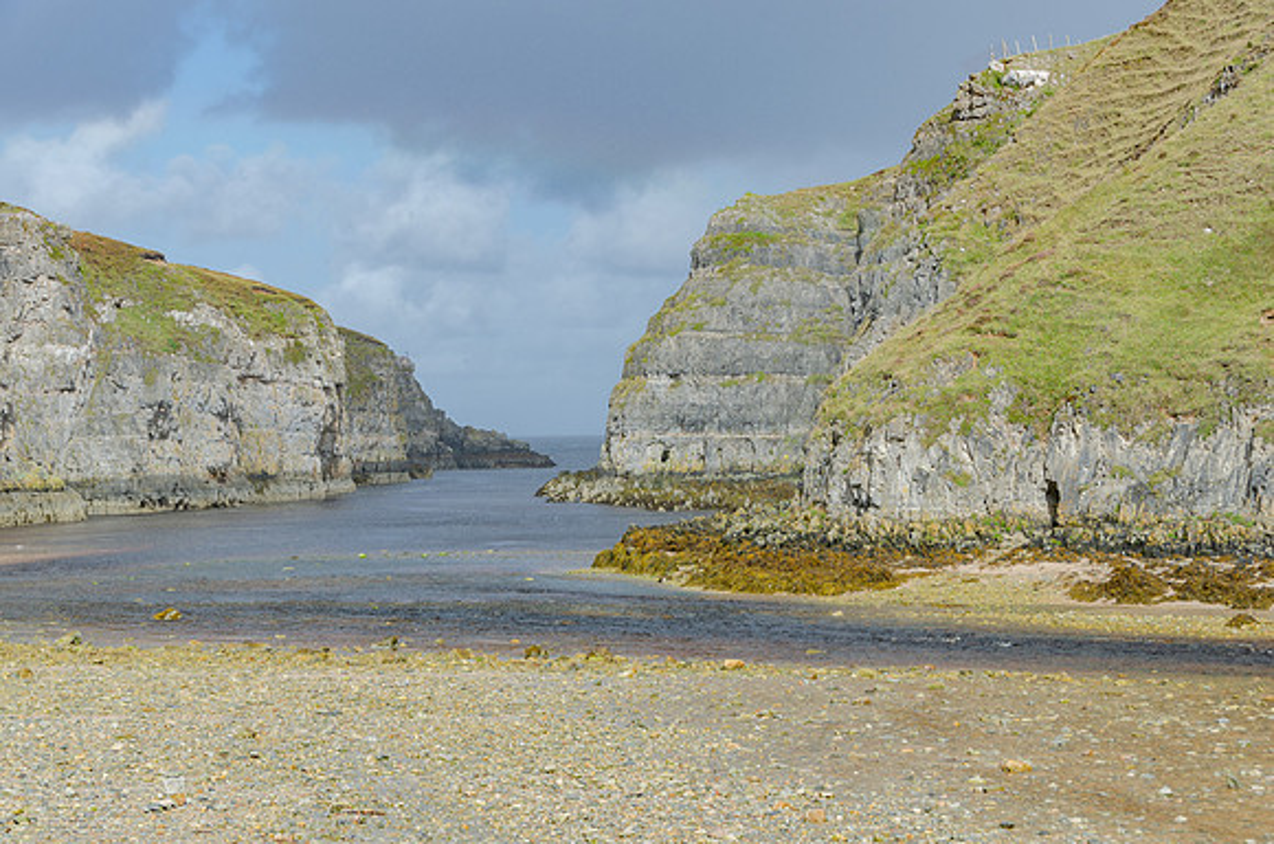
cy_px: 422
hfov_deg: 26.0
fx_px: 2754
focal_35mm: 78
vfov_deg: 17.4
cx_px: 637
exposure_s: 1/125
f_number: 8
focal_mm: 52
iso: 100
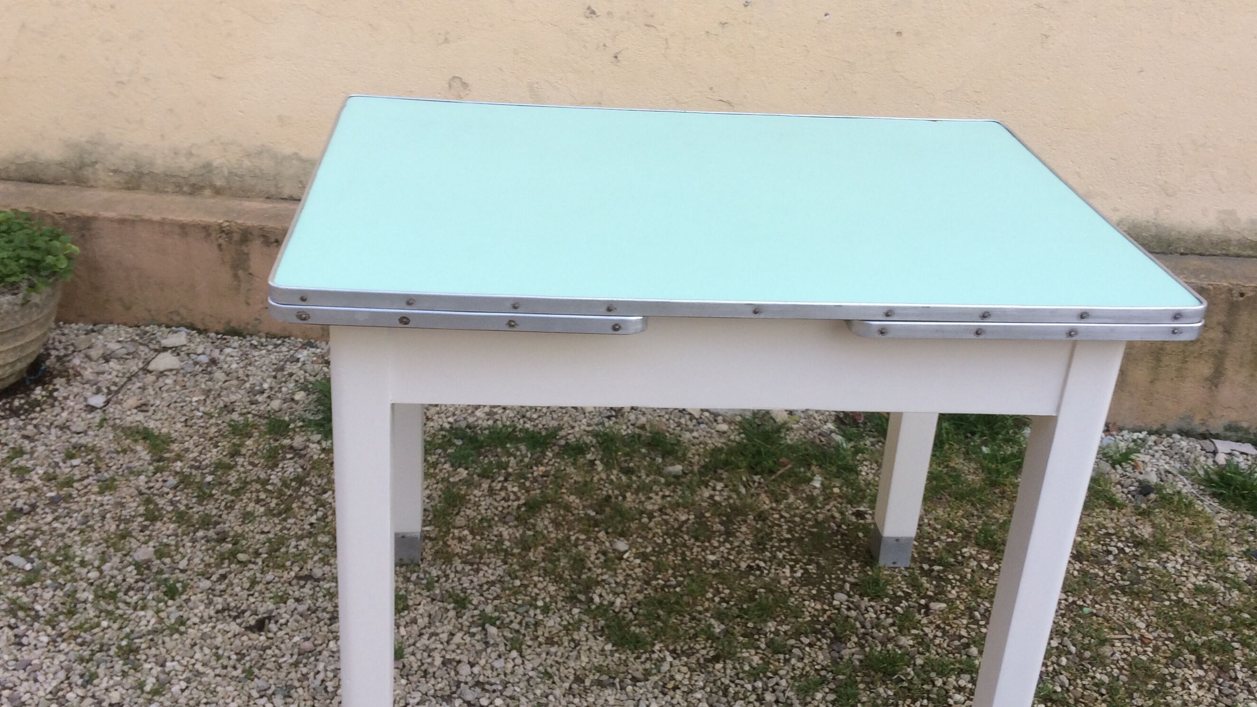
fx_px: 1300
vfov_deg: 30.4
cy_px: 338
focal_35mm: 39
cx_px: 650
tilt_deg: -27.2
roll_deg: -1.0
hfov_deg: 51.6
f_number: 2.2
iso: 32
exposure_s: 1/124
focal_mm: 4.15
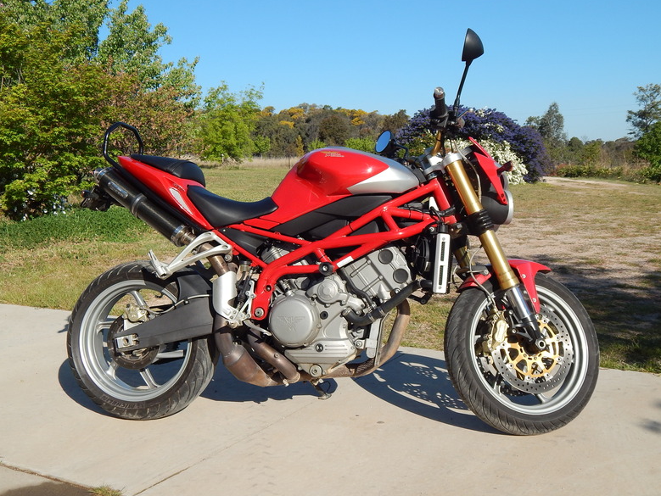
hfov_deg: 47.8
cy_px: 248
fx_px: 745
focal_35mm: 39
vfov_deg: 36.8
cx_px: 333
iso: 125
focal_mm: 6.8
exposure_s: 1/400
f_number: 6.9
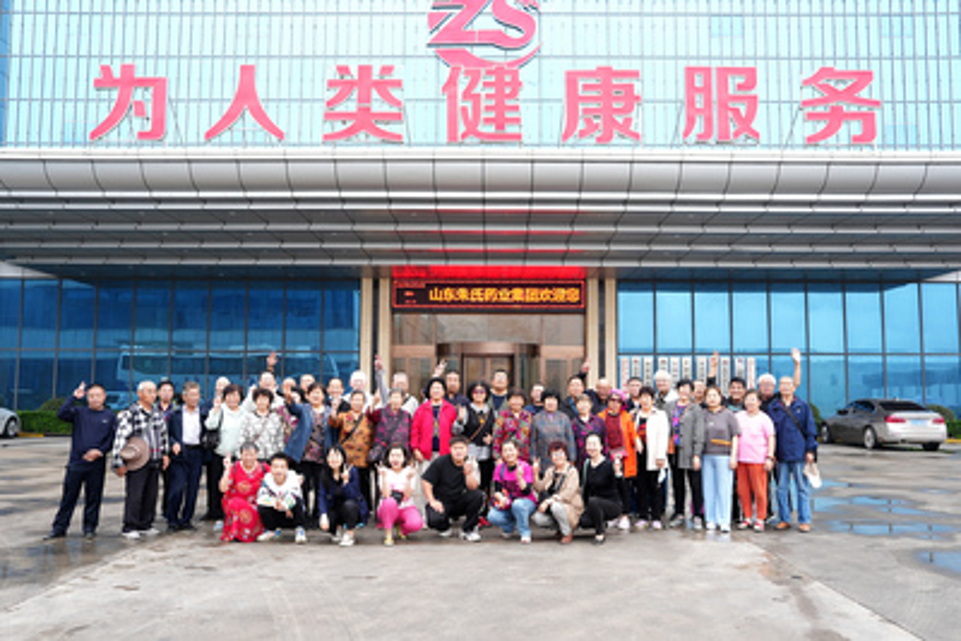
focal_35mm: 30
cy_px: 320
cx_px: 480
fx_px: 801
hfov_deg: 61.9
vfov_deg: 43.6
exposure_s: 1/160
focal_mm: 30
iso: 250
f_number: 3.5
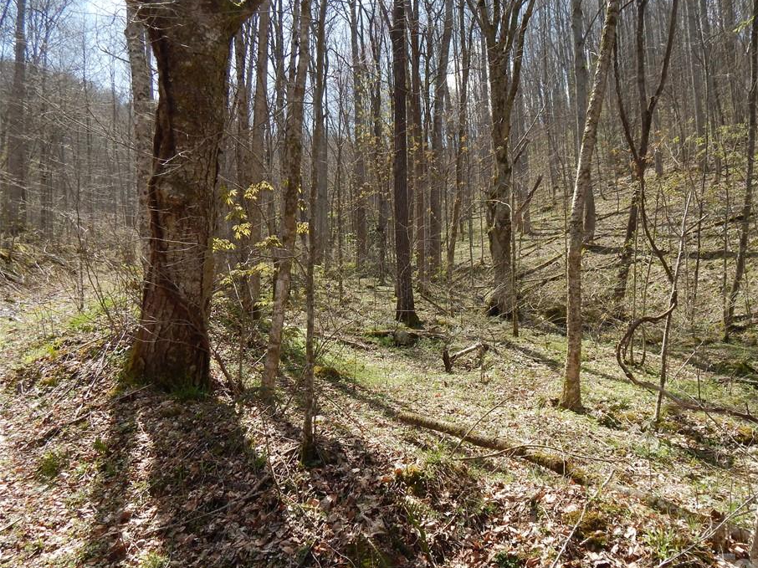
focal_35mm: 26
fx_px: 569
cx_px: 428
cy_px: 310
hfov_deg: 67.1
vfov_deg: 53.0
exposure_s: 1/640
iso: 125
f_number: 3
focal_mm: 4
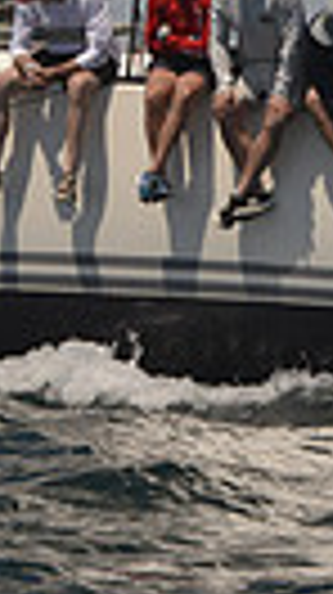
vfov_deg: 6.6
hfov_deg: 3.8
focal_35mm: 322
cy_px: -259
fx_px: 5068
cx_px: 104
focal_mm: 70
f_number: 11
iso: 400
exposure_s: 1/800
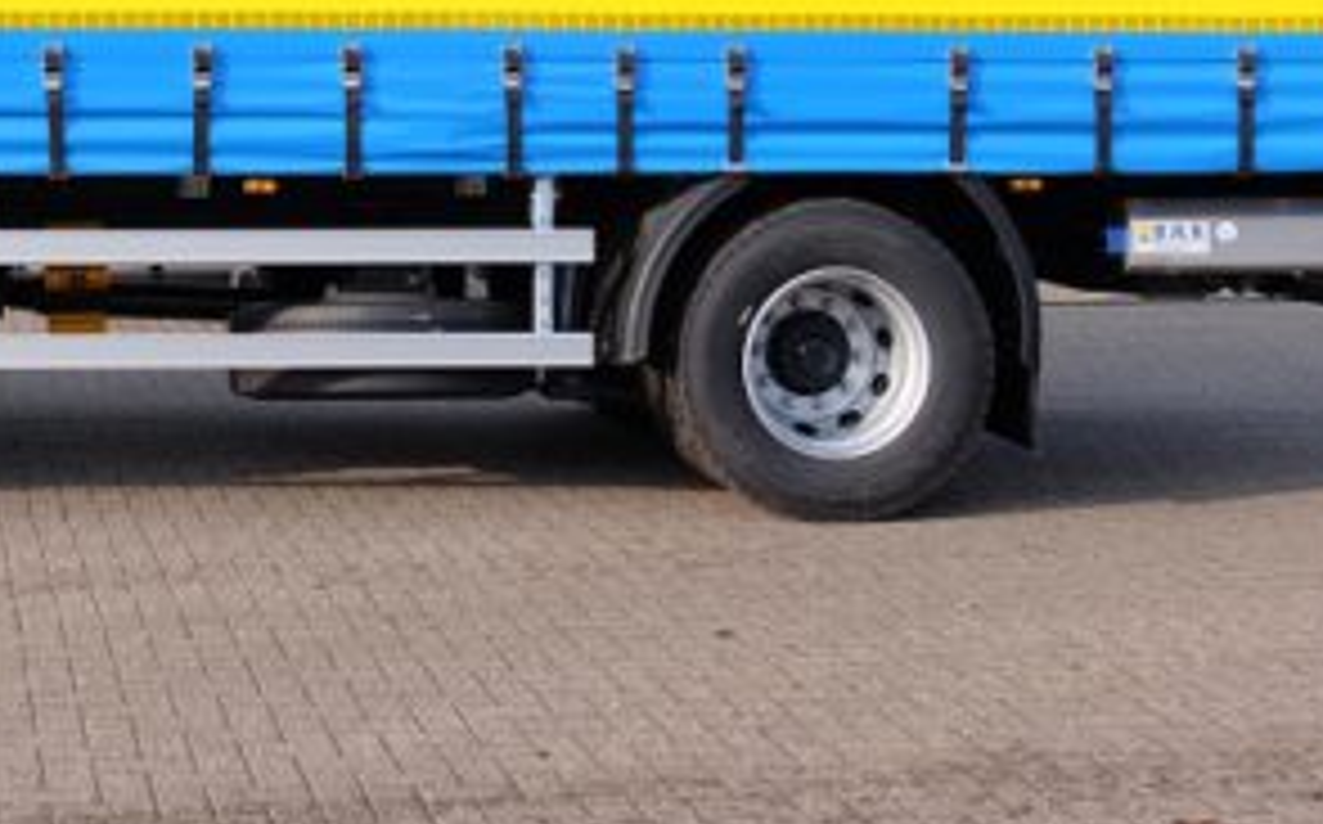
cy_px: -54
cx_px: 86
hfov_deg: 27.4
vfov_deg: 17.5
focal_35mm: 72
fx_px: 2593
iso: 400
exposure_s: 1/420
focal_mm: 18
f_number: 5.6
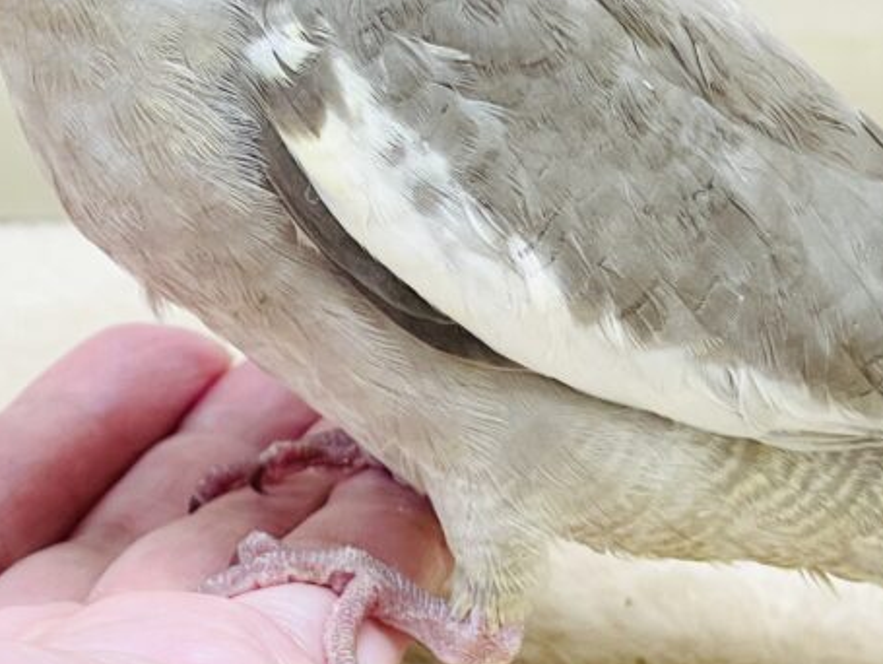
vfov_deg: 10.8
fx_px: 3497
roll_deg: +0.6
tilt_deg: -13.5
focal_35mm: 137
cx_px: 369
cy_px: 95
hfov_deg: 14.4
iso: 125
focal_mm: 6
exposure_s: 1/99
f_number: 2
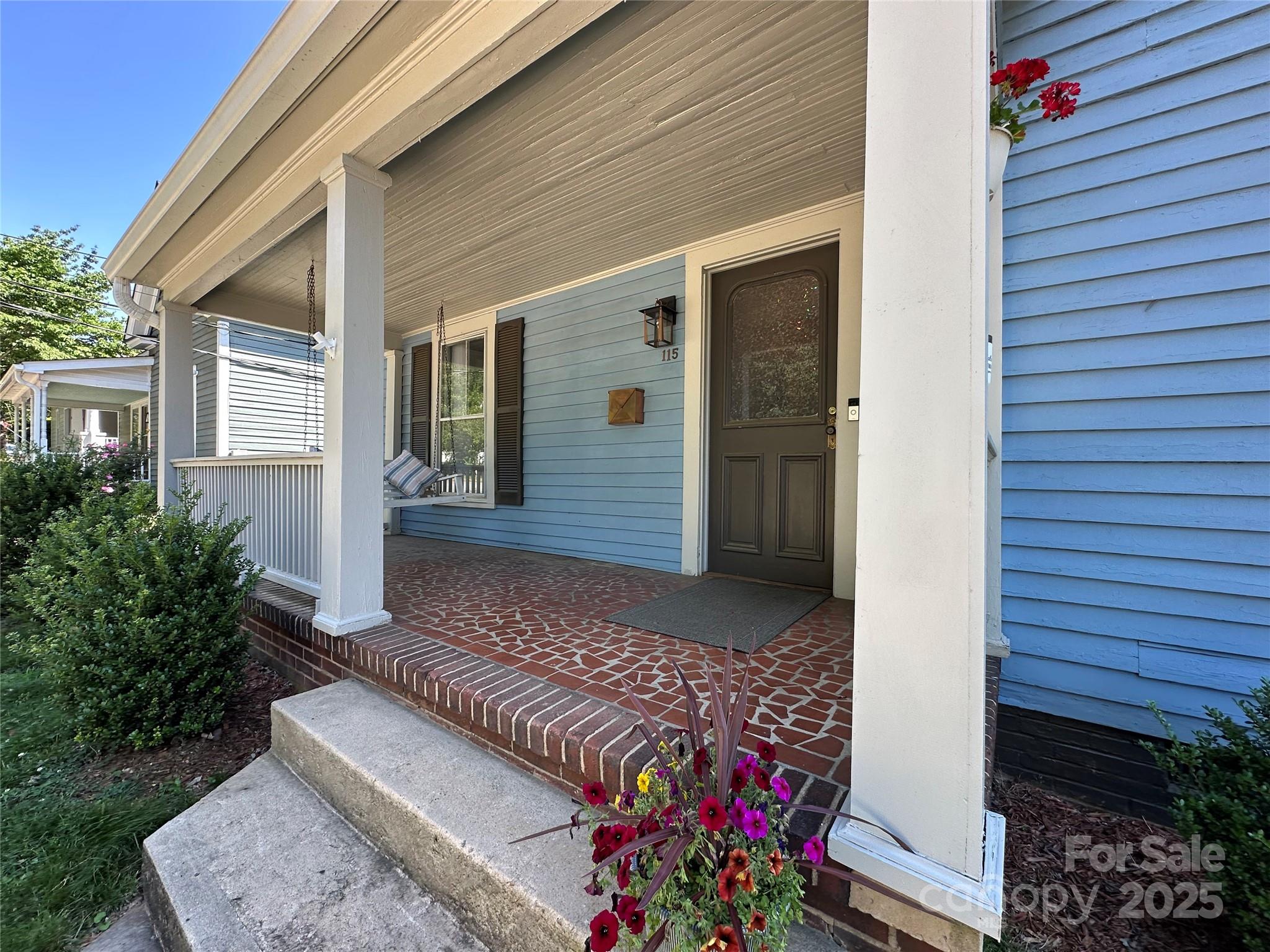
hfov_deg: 102.1
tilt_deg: +0.0
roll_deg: -0.9
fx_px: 514
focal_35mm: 14
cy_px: 476
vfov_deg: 85.7
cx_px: 635
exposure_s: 1/151
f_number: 2.2
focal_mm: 2.22
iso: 40
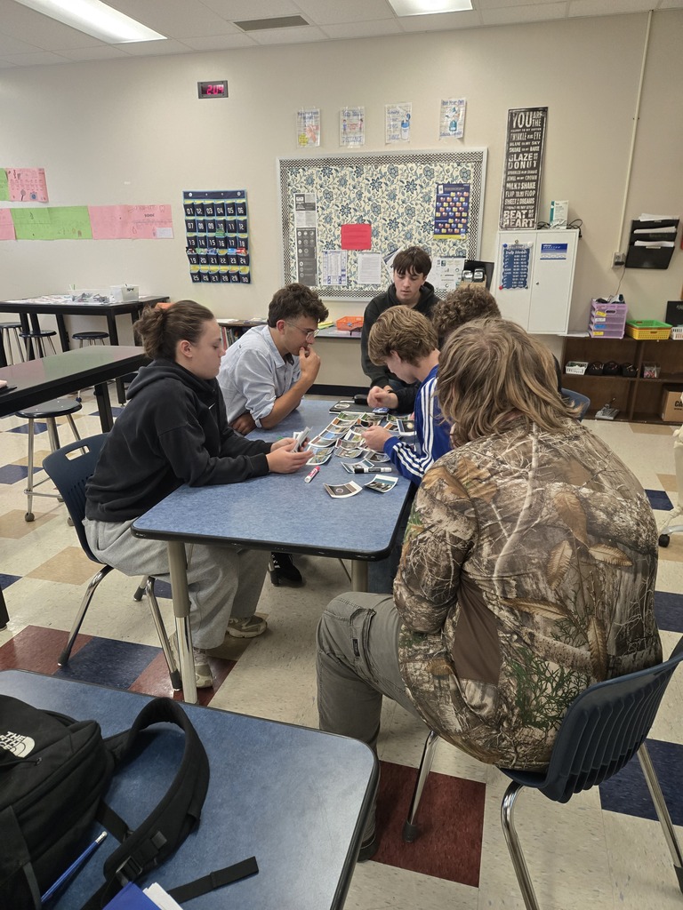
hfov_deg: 58.9
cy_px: 455
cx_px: 342
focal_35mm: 23
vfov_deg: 73.9
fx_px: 605
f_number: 1.8
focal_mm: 5.4
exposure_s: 1/120
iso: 500
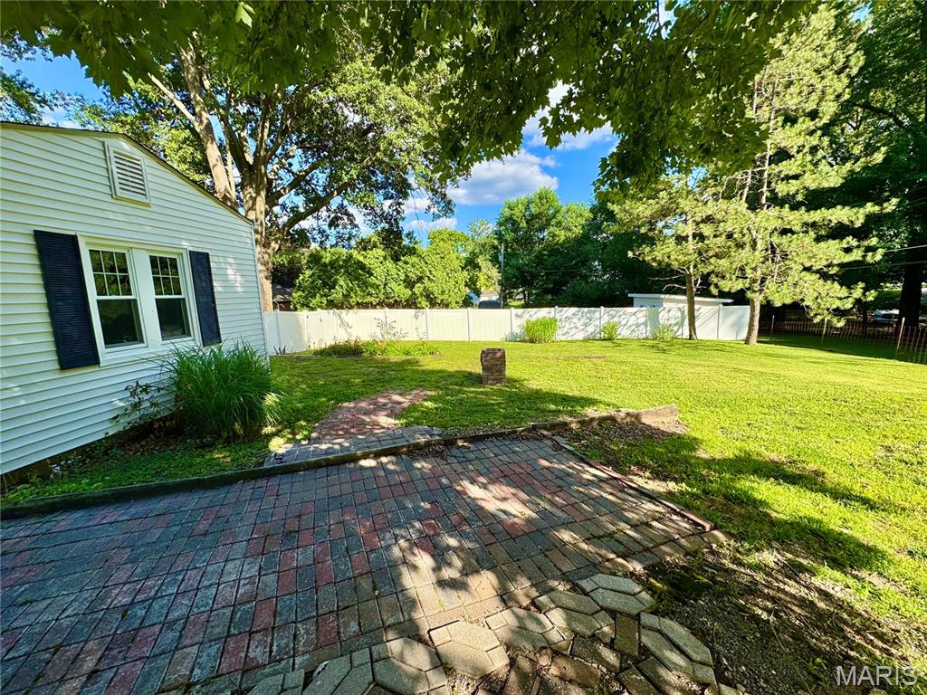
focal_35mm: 14
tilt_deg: -7.5
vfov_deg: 85.7
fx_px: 375
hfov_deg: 102.1
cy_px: 348
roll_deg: +2.1
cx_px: 464
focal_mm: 2.22
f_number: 2.2
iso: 40
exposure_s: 1/771
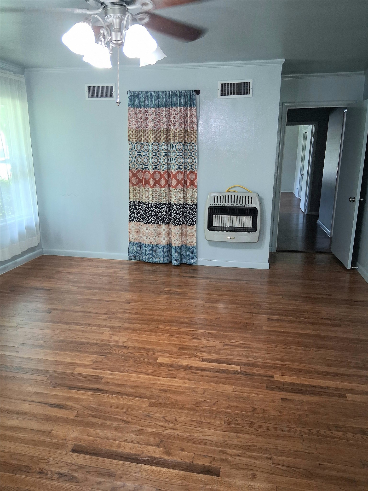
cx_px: 184
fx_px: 369
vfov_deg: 67.3
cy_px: 246
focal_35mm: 26
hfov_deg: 53.1
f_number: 1.8
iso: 320
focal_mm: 3.98
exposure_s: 1/50
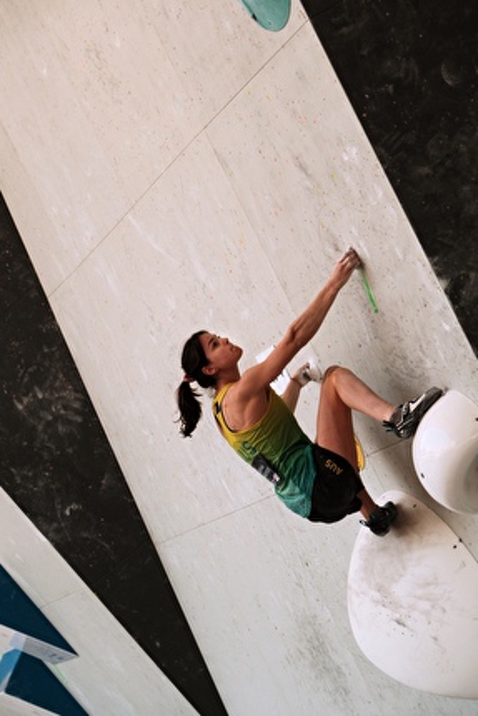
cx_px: 239
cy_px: 358
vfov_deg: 17.1
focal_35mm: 120
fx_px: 2388
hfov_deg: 11.4
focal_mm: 80
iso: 1000
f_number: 5.6
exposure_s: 1/1300
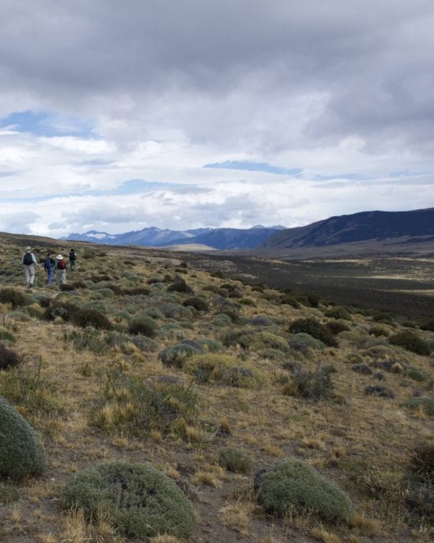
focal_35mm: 43
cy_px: 270
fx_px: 691
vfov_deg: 42.9
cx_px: 29
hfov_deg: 32.8
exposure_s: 1/1600
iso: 640
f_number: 8
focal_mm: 20
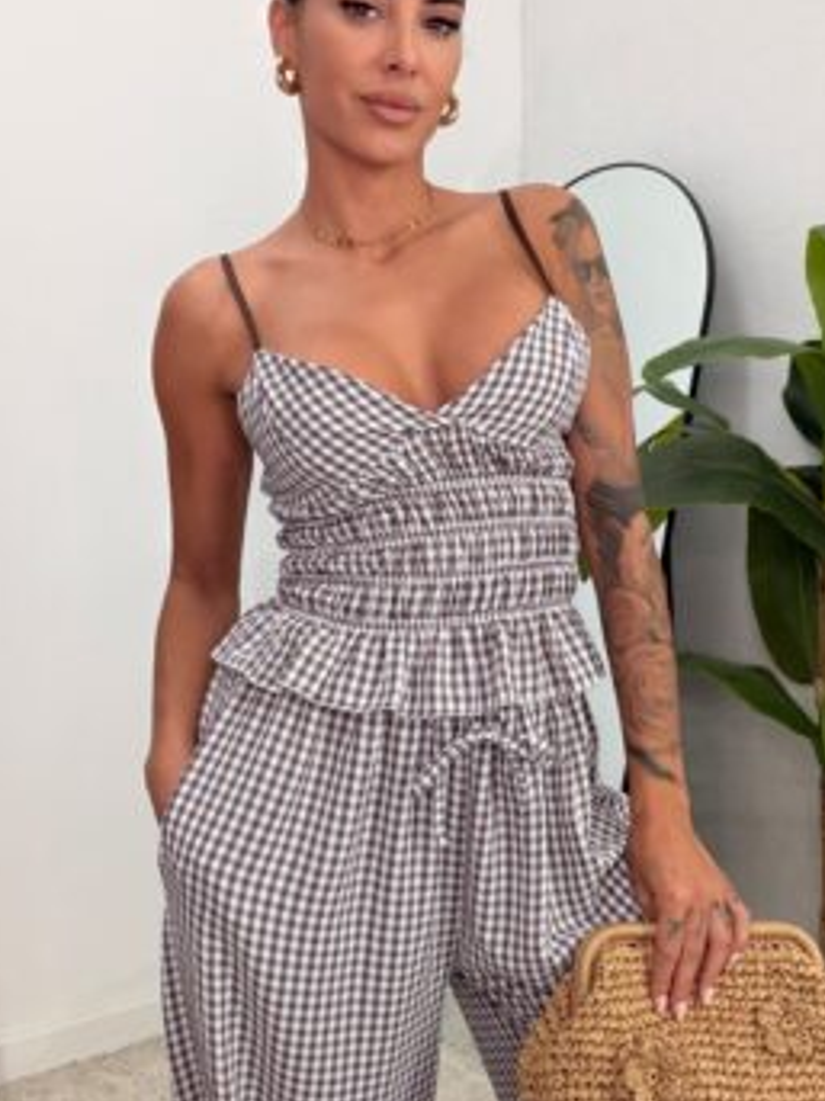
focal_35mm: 35
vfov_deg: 52.6
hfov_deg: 40.6
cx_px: 456
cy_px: 584
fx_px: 1113
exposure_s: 1/73
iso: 50
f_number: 1.9
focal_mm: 2.71
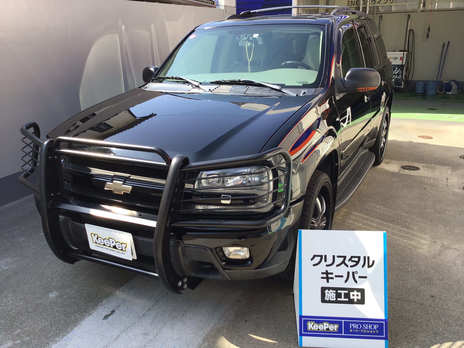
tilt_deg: -17.4
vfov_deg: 45.4
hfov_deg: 58.4
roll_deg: +0.4
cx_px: 232
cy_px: 174
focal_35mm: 31
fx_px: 416
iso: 25
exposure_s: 1/394
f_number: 2.4
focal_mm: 3.3
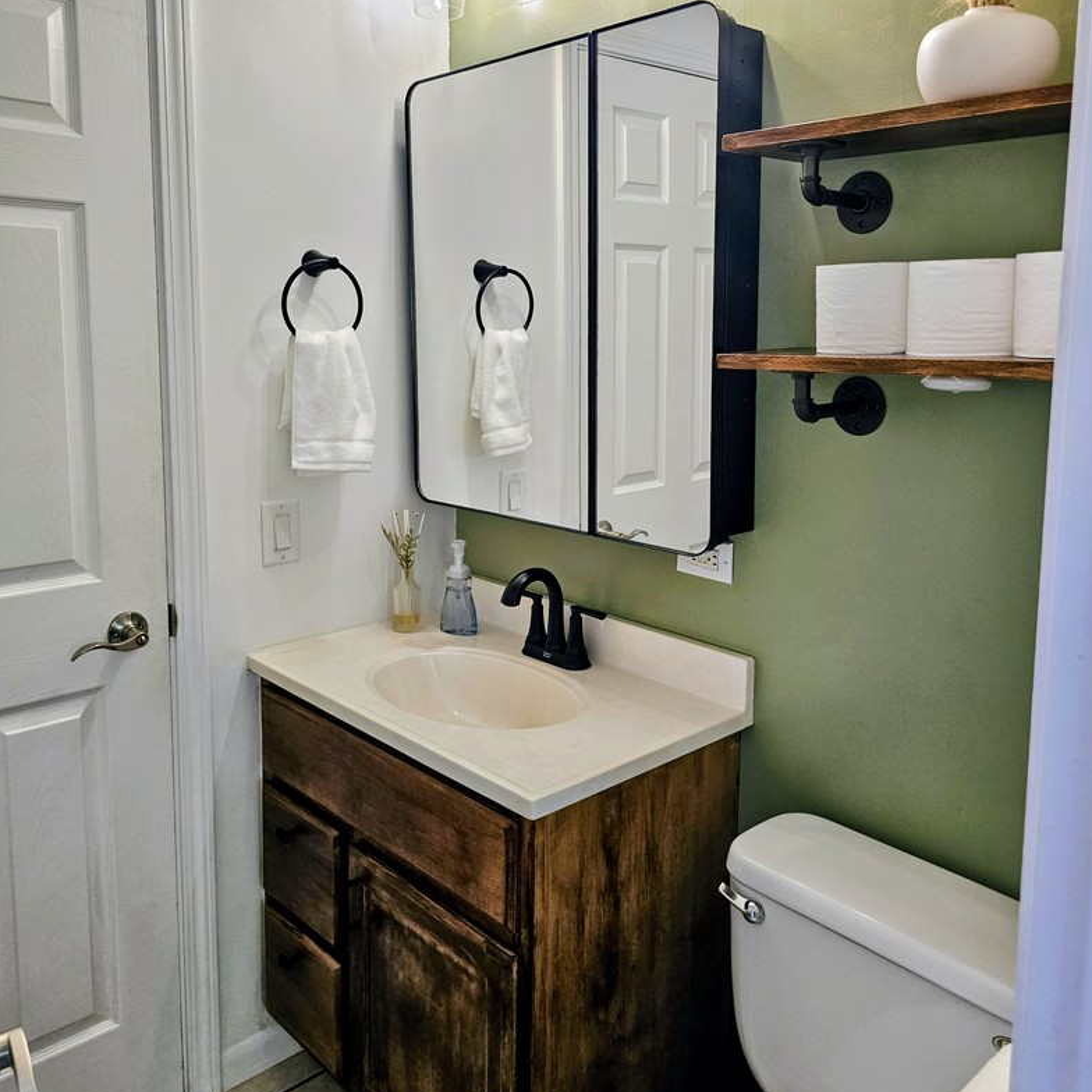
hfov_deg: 57.3
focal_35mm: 28
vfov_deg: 56.9
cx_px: 561
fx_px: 999
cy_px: 437
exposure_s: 1/120
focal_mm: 6.3
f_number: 1.7
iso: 160
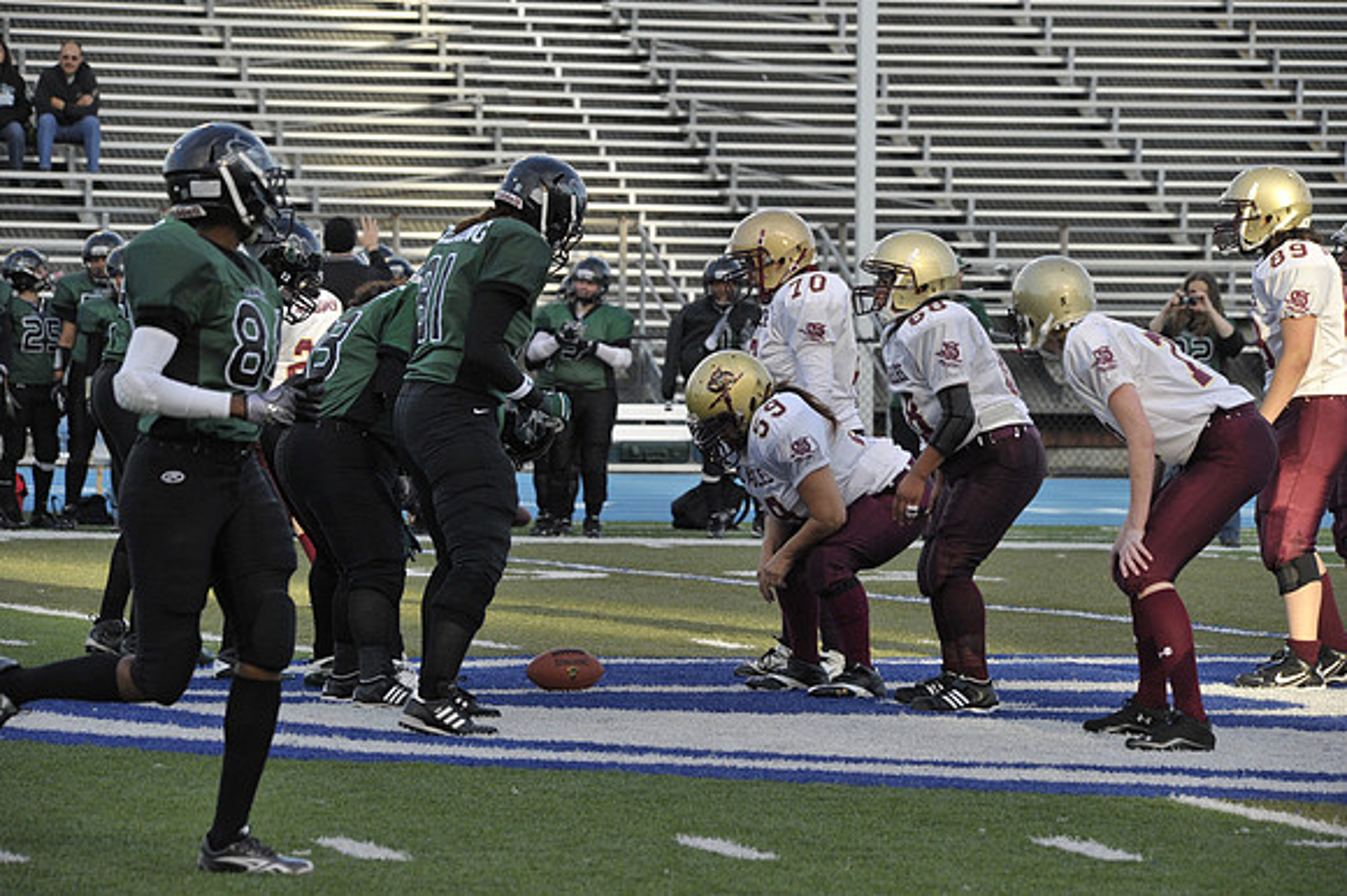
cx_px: 674
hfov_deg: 7.6
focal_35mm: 270
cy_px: 448
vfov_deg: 5.1
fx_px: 10096
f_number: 10
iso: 2800
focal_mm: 270
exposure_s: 1/1000
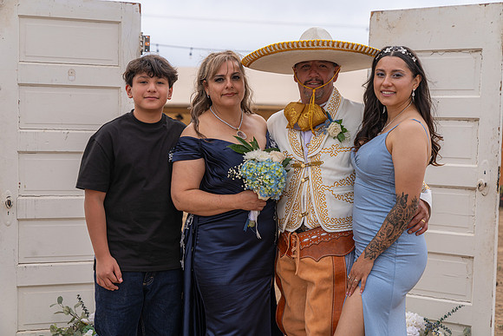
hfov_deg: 30.5
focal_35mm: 66
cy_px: 168
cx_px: 252
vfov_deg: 20.6
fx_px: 922
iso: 100
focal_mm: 66
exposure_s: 1/250
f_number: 4
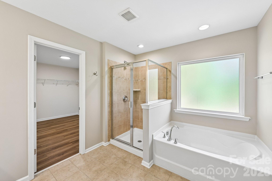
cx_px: 136
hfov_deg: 104.3
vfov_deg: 81.2
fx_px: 106
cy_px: 90
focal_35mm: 14
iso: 100
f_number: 8
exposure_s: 1/15
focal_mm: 14
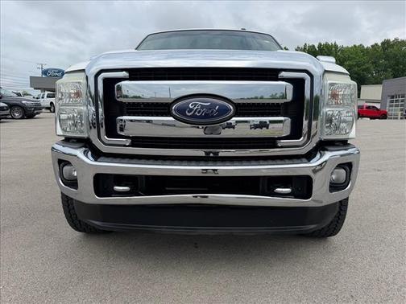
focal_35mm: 24
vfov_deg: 56.8
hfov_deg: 71.6
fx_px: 281
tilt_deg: -6.2
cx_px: 203
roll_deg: -1.5
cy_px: 152
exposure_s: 1/3953
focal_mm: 6.76
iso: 80
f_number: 1.78
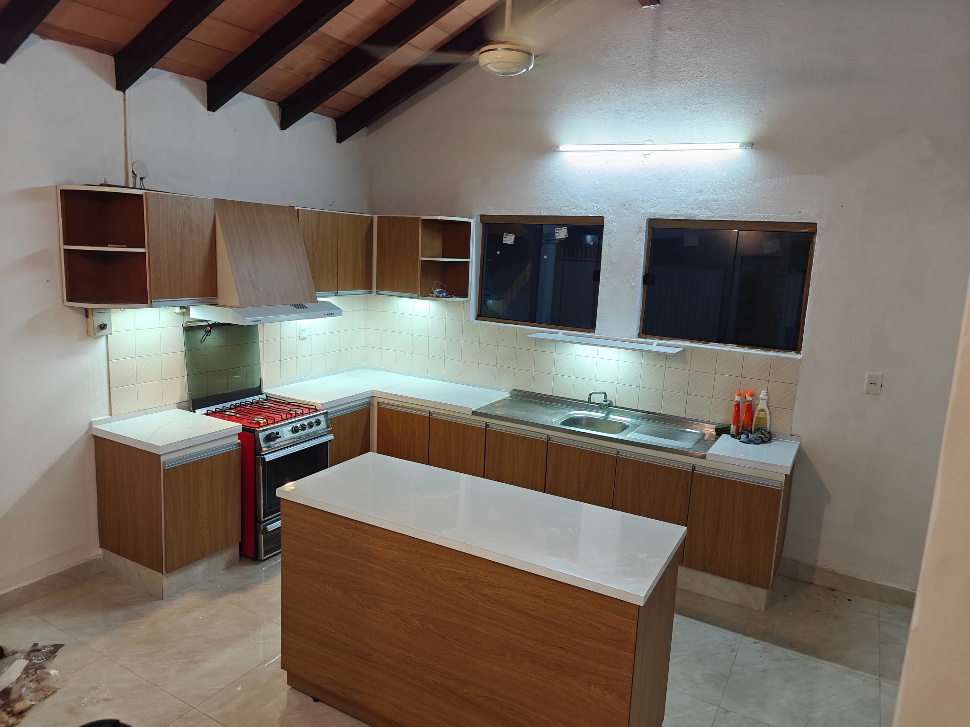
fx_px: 644
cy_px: 364
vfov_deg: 58.9
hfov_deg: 73.9
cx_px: 485
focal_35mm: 23
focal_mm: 6.06
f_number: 1.6
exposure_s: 1/50
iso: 160
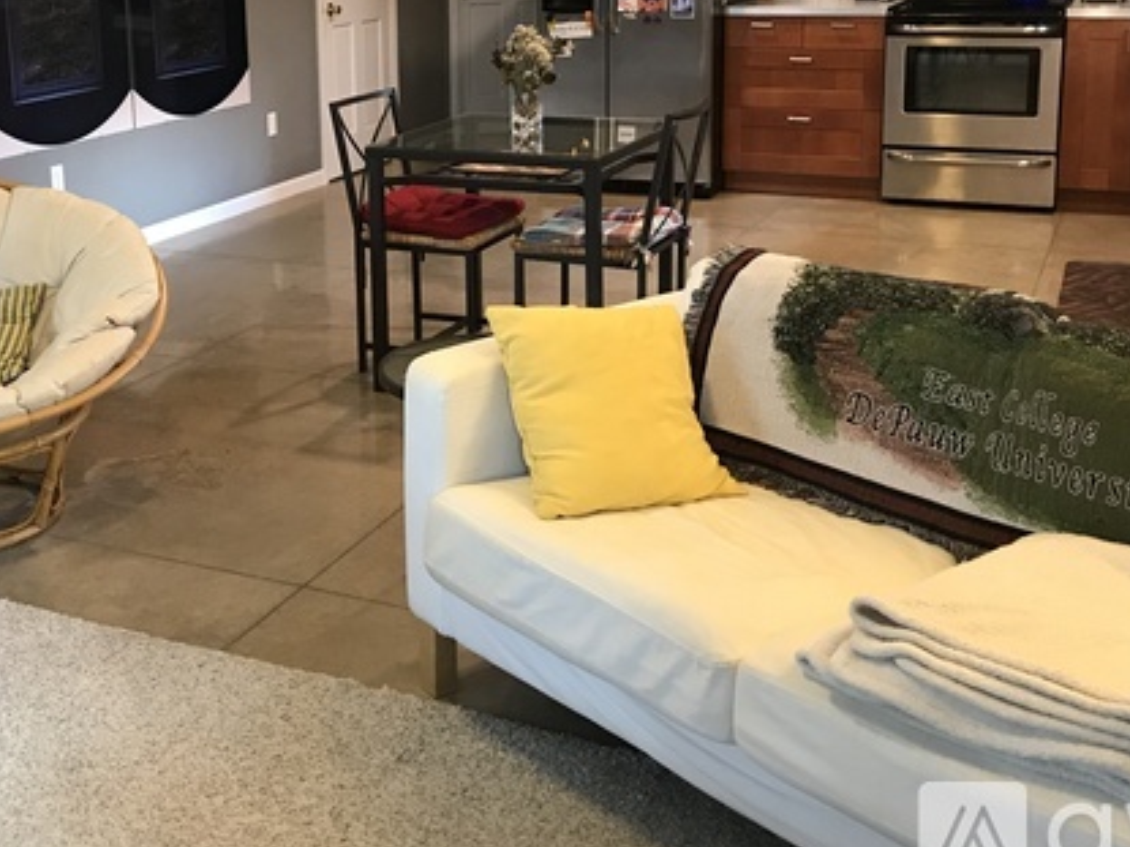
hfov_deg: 41.9
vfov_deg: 31.6
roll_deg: +0.7
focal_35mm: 45
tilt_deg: -10.2
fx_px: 1469
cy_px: 210
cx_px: 451
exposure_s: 1/15
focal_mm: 3.99
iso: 80
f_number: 1.8
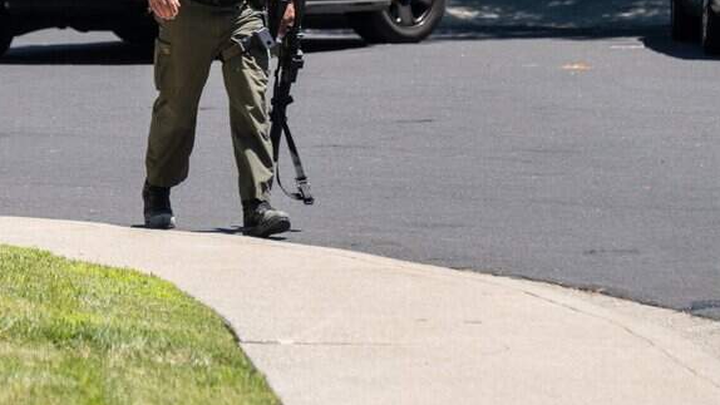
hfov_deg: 5.8
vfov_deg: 3.3
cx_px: 100
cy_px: -84
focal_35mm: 372
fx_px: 7103
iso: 400
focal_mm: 170
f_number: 5.6
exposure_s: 1/800
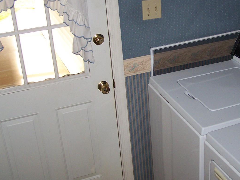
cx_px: 173
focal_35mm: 59
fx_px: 409
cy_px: 78
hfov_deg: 32.2
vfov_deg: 24.8
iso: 80
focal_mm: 6.3
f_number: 2.8
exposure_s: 1/60
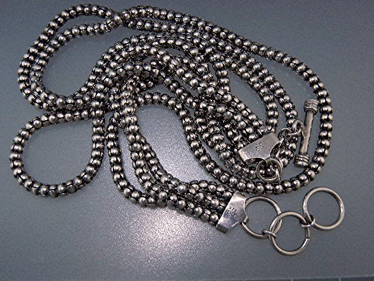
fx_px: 421
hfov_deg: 47.9
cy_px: 140
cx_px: 187
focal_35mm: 39
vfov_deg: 36.8
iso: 454
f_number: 7.4
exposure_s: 1/30
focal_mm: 7.1
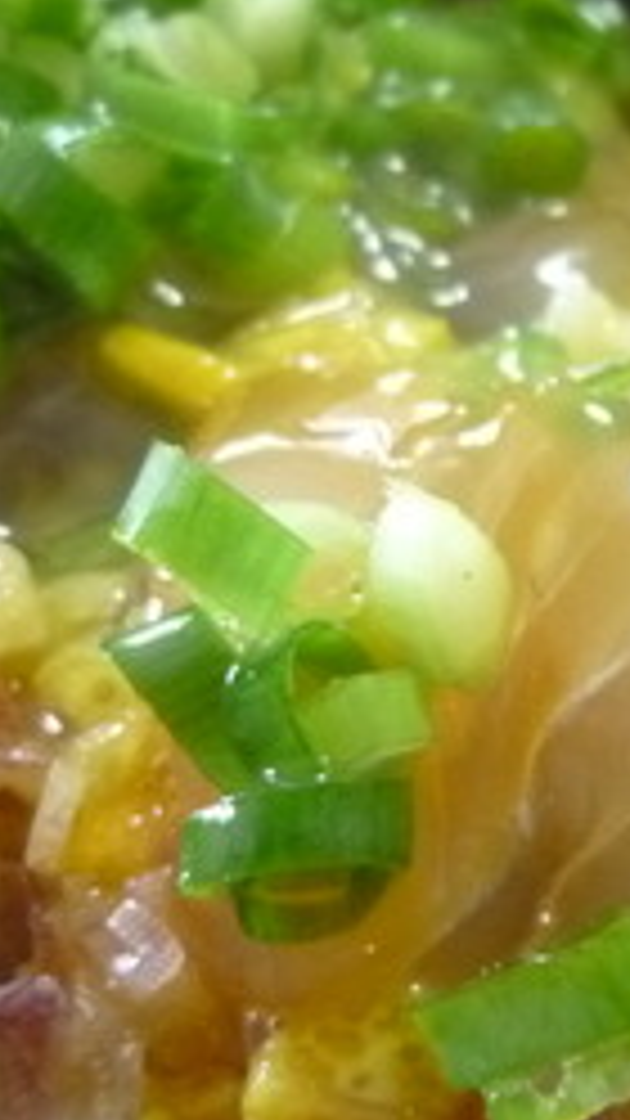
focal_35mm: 46
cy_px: 547
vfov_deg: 44.6
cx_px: 684
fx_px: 1367
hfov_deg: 24.3
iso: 800
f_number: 3.3
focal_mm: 4.5
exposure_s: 1/30
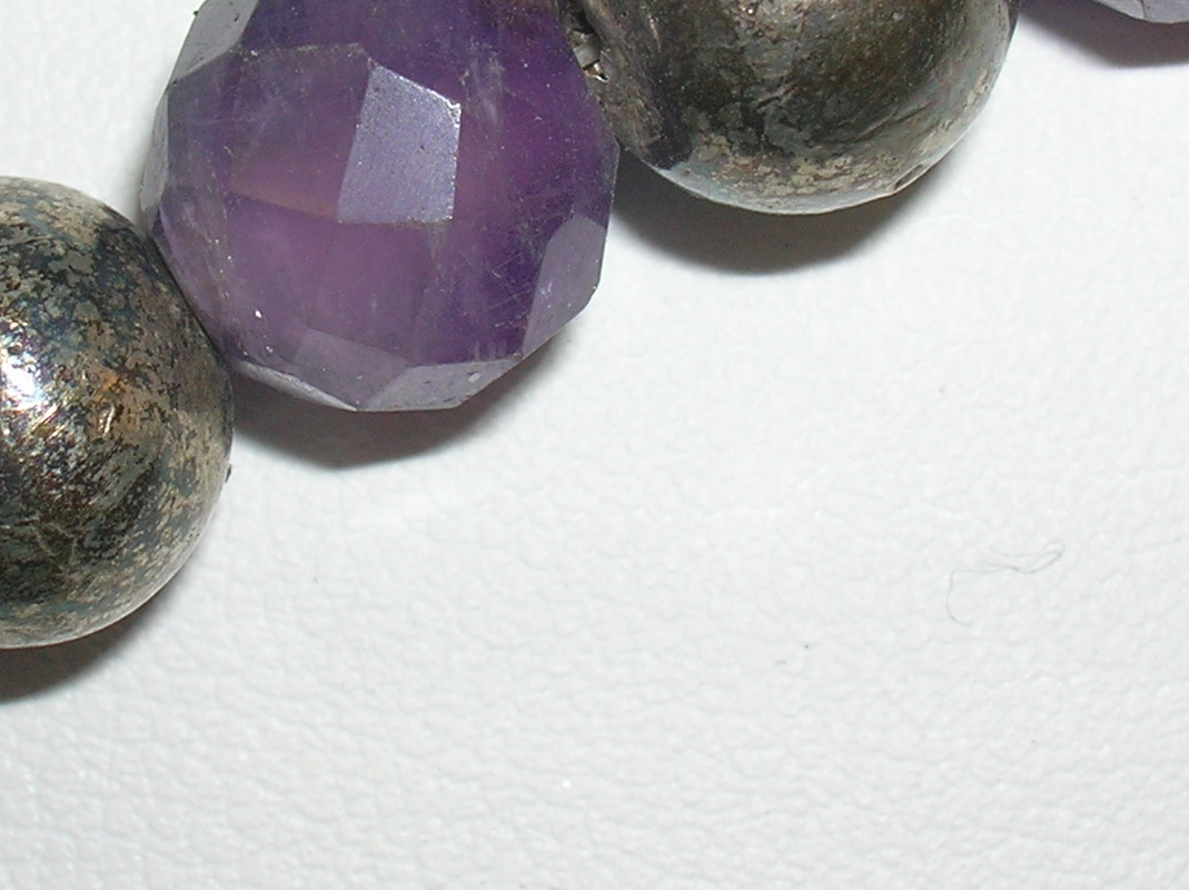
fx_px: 3672
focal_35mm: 107
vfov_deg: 13.8
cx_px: 497
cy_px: 208
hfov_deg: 18.4
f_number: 5.6
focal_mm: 8.4
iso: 50
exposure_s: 1/60.1
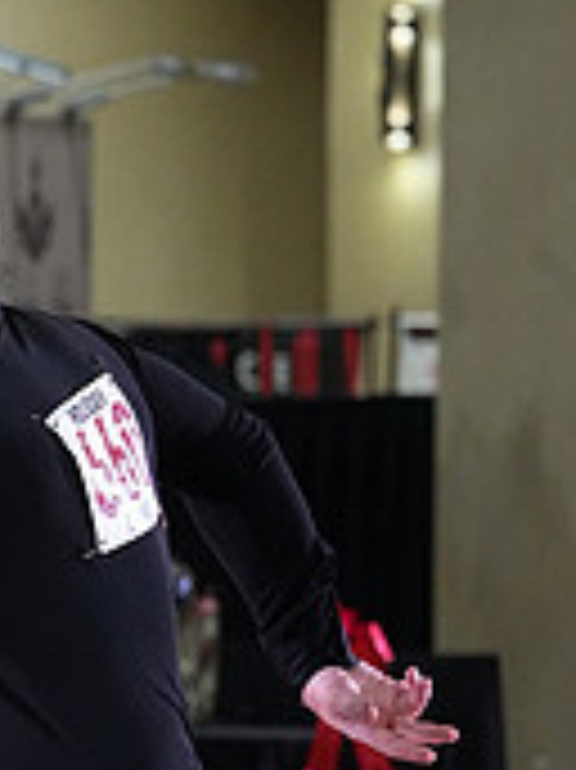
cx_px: -223
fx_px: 12618
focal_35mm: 568
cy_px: 1022
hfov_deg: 2.6
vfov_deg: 3.5
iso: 5000
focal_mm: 174
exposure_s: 1/320
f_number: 5.6
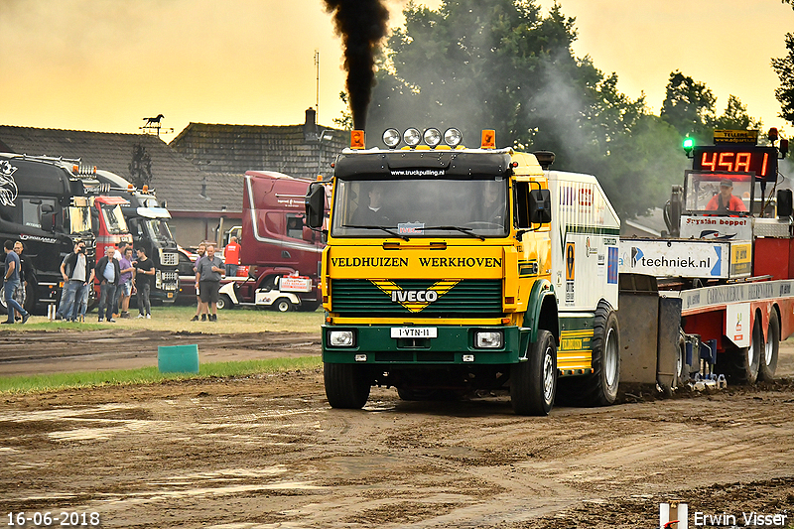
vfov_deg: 5.9
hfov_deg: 8.9
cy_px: 264
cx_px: 397
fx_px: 5127
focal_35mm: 232
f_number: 5.6
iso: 1250
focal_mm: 155
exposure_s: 1/2000
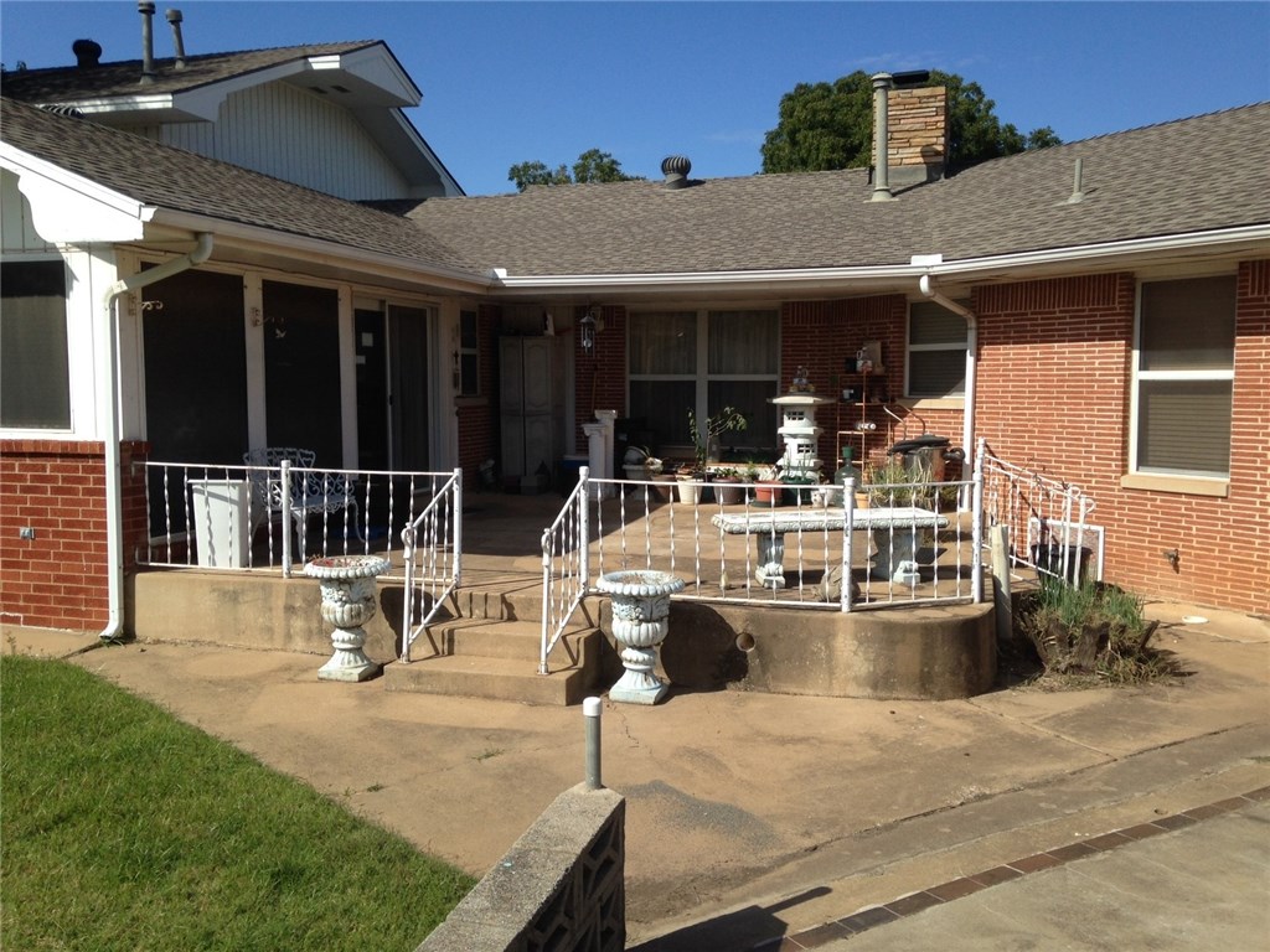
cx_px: 635
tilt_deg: -6.2
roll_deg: +0.2
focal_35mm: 33
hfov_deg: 55.4
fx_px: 1211
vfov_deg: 42.9
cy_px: 476
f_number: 2.4
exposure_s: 1/1808
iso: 50
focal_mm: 4.12
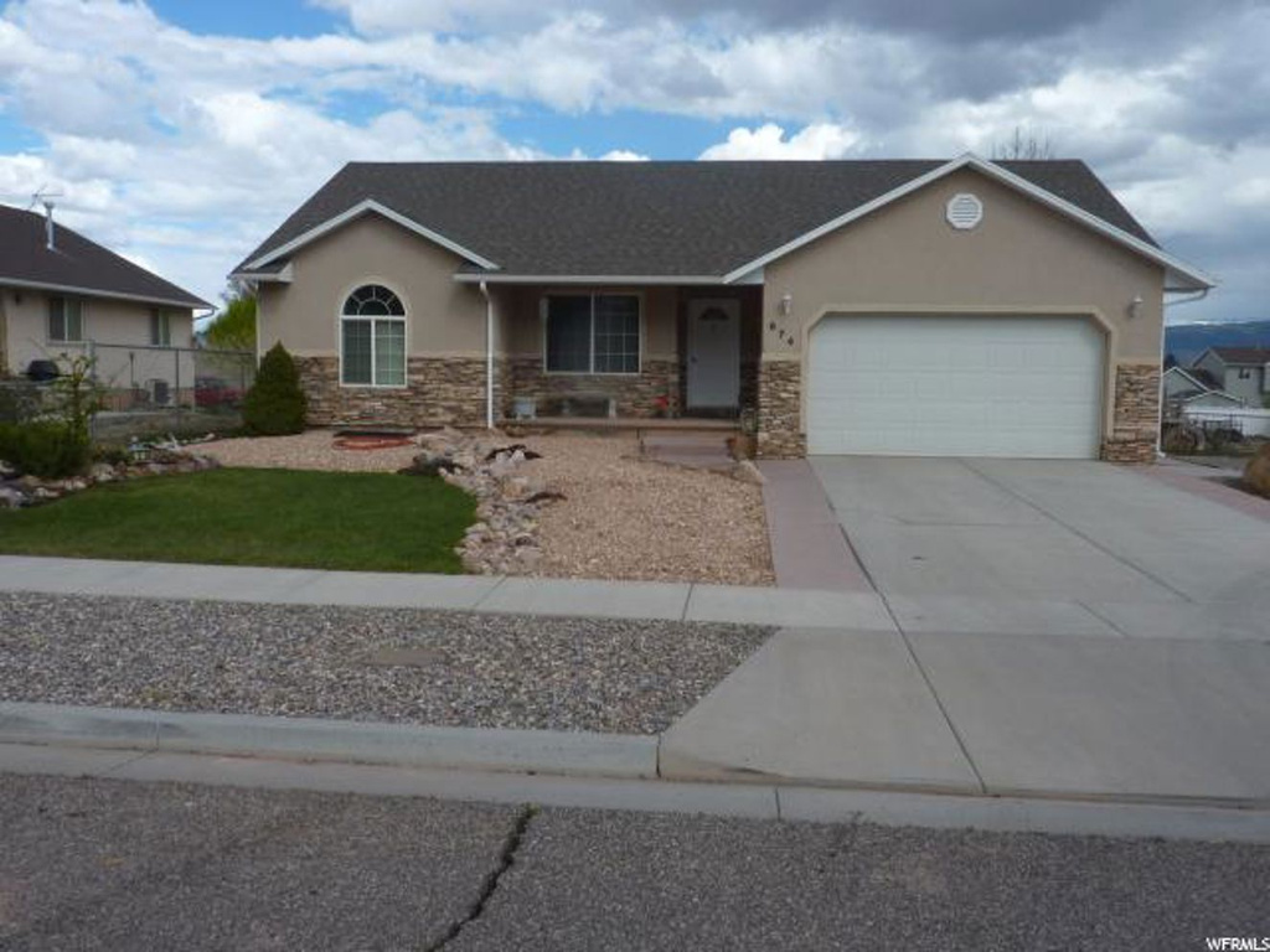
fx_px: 1064
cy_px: 476
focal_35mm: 29
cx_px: 635
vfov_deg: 48.2
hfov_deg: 61.7
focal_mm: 4.1
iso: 80
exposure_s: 1/400
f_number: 5
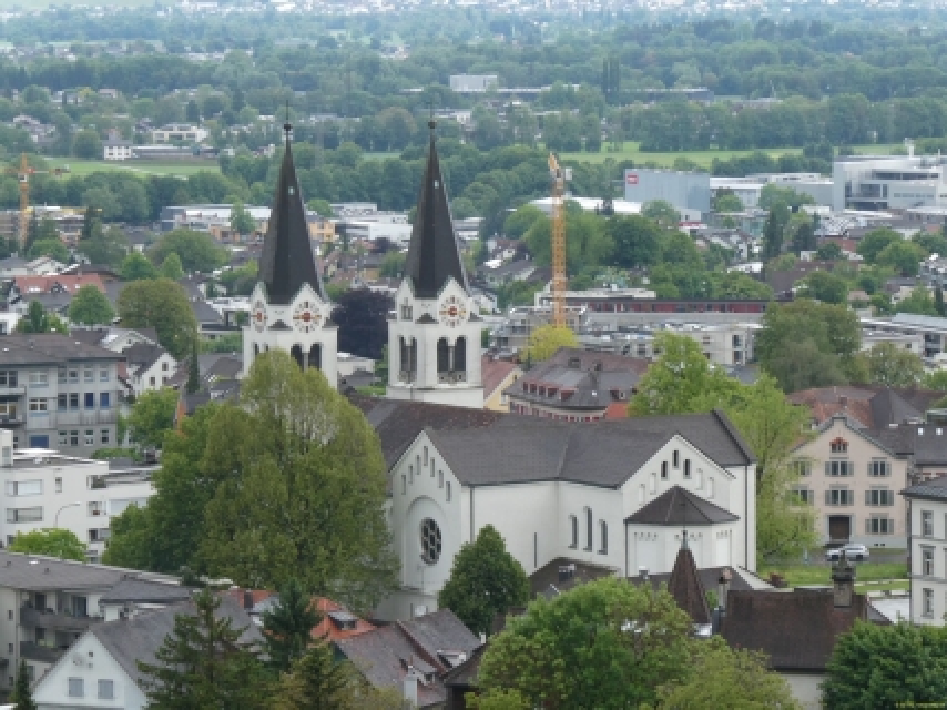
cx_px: 474
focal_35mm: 172
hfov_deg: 11.5
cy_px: 355
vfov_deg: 8.6
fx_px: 4704
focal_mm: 30.9
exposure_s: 1/80
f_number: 5.6
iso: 160
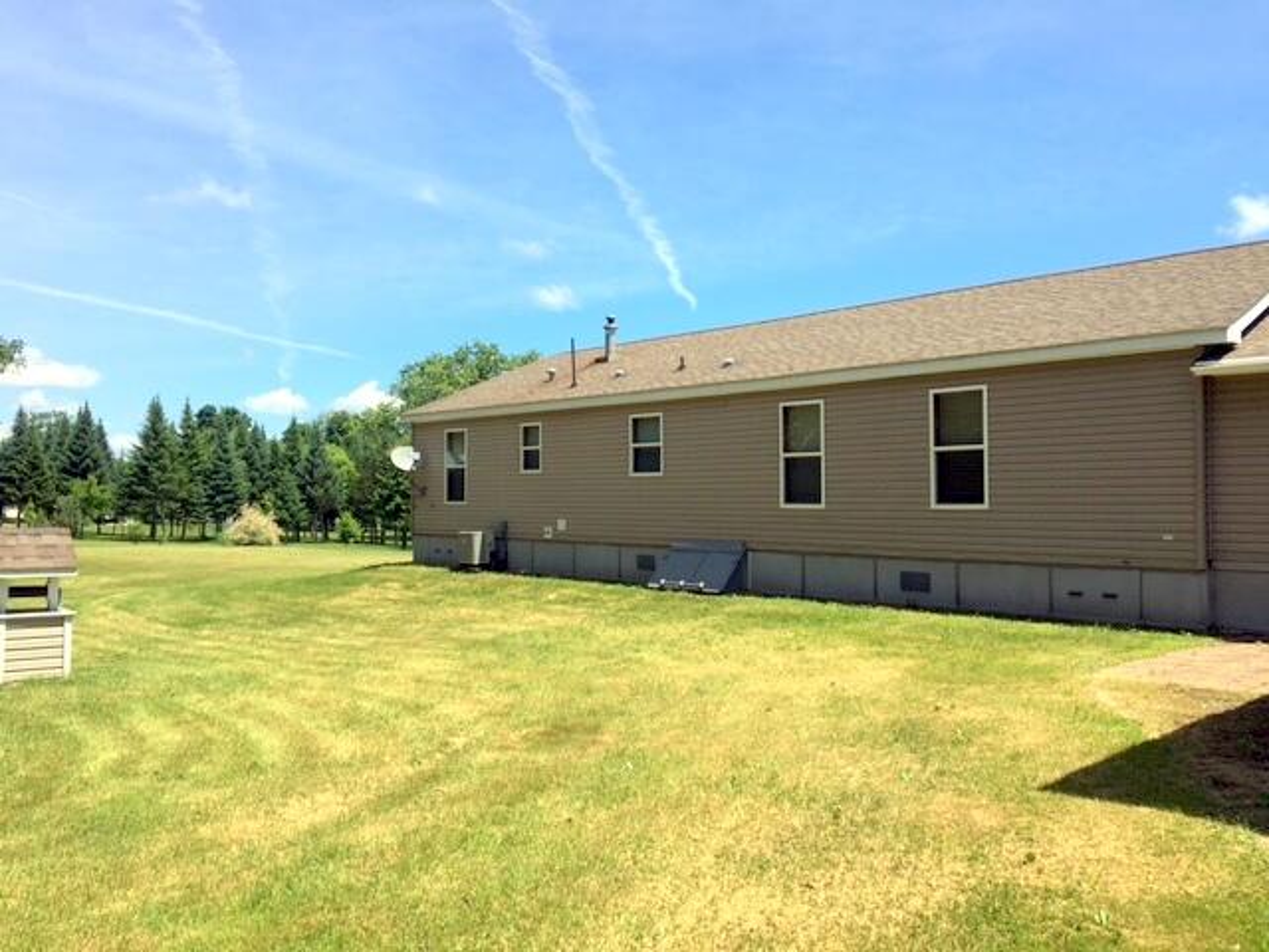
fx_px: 1063
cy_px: 476
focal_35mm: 29
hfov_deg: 61.7
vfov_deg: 48.2
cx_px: 634
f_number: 2.2
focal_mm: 4.15
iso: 25
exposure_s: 1/1304
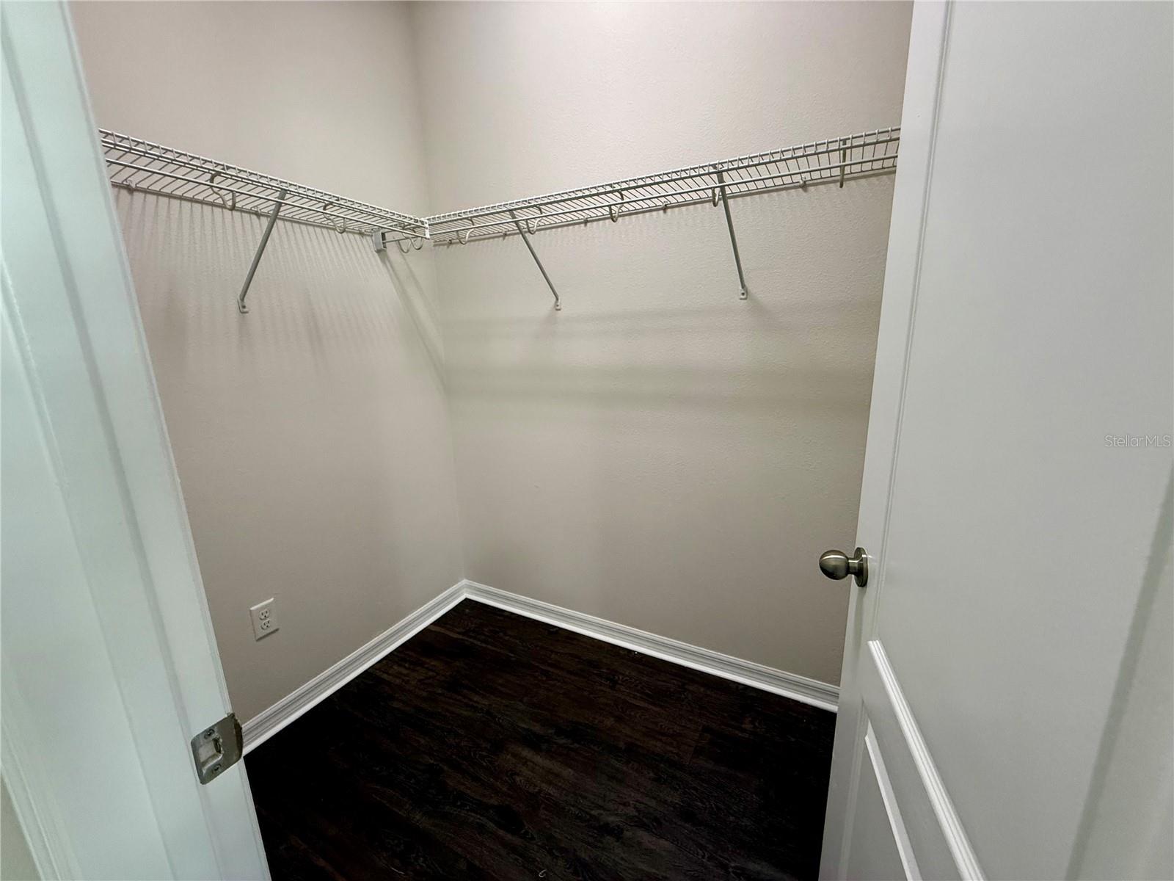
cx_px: 587
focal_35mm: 14
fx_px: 475
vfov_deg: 85.7
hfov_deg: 102.1
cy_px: 440
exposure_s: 1/60
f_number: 2.2
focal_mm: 2.22
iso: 250
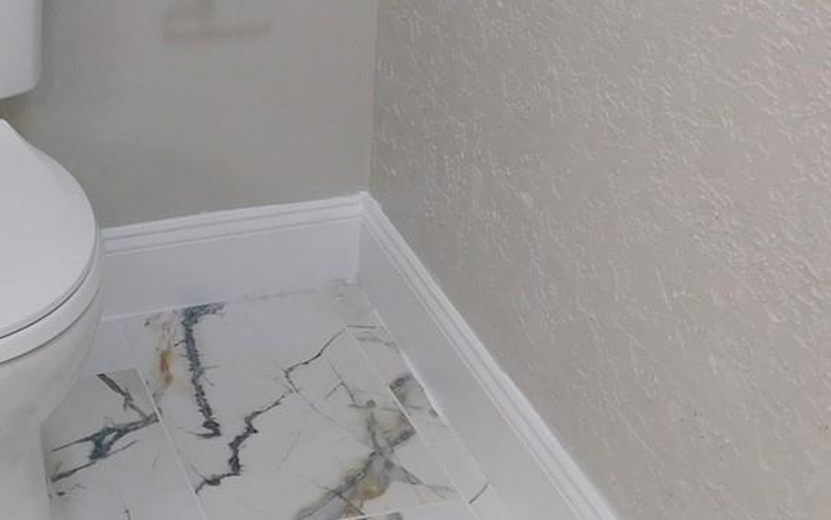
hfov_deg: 28.7
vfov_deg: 19.4
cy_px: 210
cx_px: 3
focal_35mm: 67
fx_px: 1518
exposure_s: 1/30
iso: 125
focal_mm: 4
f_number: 3
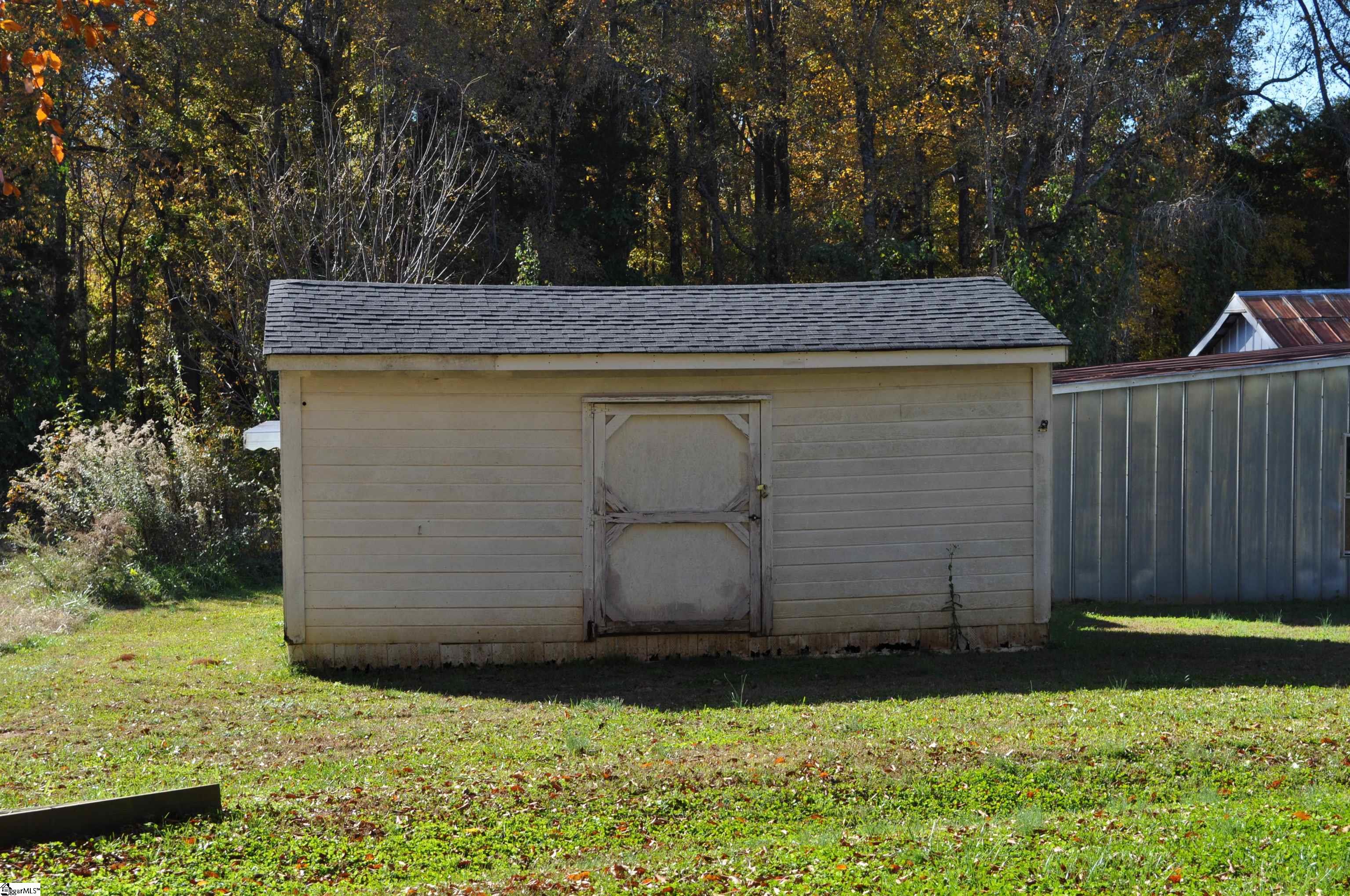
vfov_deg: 22.6
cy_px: 448
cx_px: 675
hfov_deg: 33.4
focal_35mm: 60
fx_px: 2247
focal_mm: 40
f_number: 8
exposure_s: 1/250
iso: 200
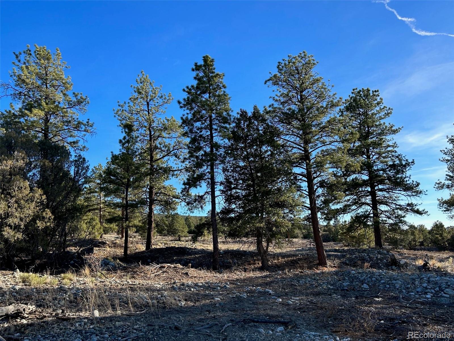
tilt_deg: +12.2
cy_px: 170
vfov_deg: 53.1
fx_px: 341
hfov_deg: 67.3
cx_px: 227
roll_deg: +2.2
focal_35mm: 26
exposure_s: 1/1468
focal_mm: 5.7
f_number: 1.5
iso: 50
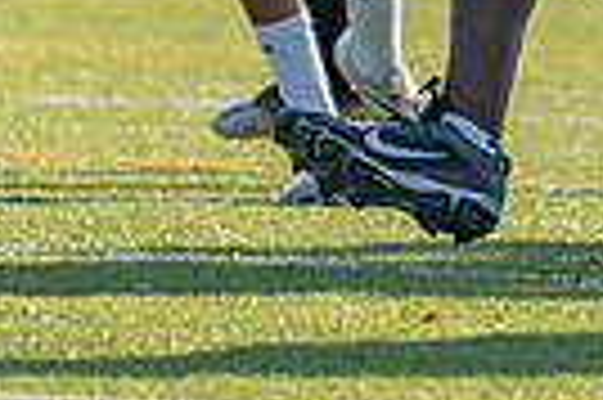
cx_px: 959
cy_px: -300
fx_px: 32890
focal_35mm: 1966
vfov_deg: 0.7
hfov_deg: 1.0
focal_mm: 400
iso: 400
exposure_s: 1/1250
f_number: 5.6
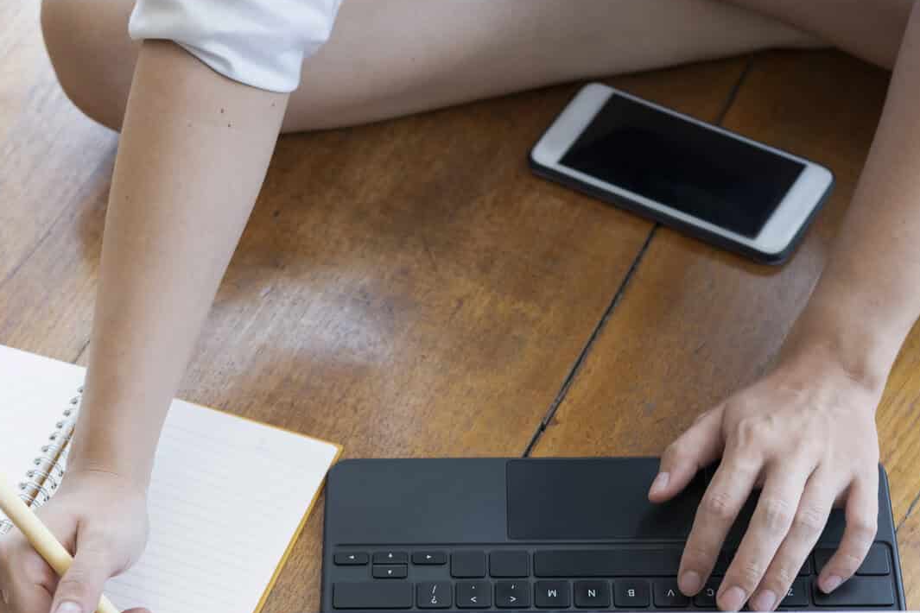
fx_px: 2376
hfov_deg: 21.9
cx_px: 335
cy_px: 498
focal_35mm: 93
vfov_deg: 14.6
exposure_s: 1/100
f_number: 3.2
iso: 400
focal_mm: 45
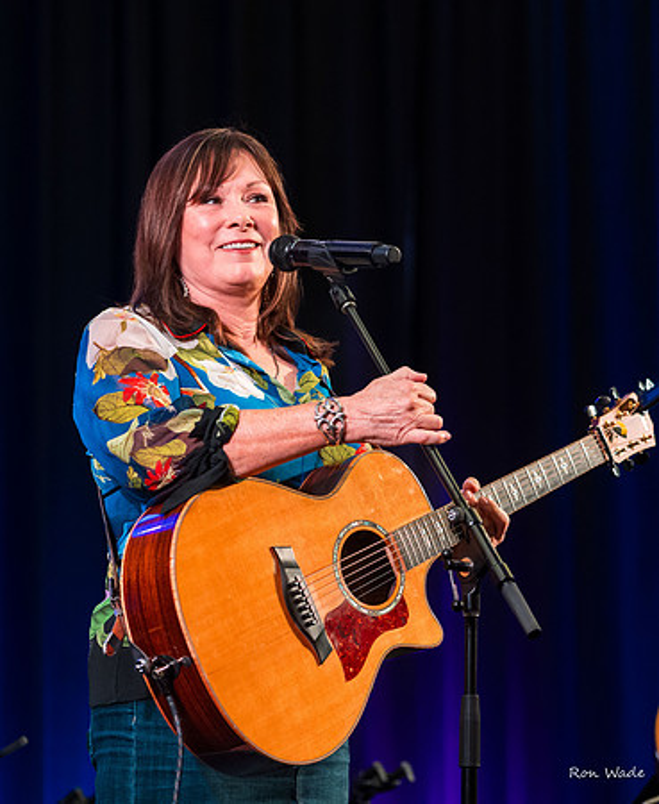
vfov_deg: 10.4
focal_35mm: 184
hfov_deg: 8.5
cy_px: 402
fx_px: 4417
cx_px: 407
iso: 4000
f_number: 4
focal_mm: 132
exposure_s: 1/250
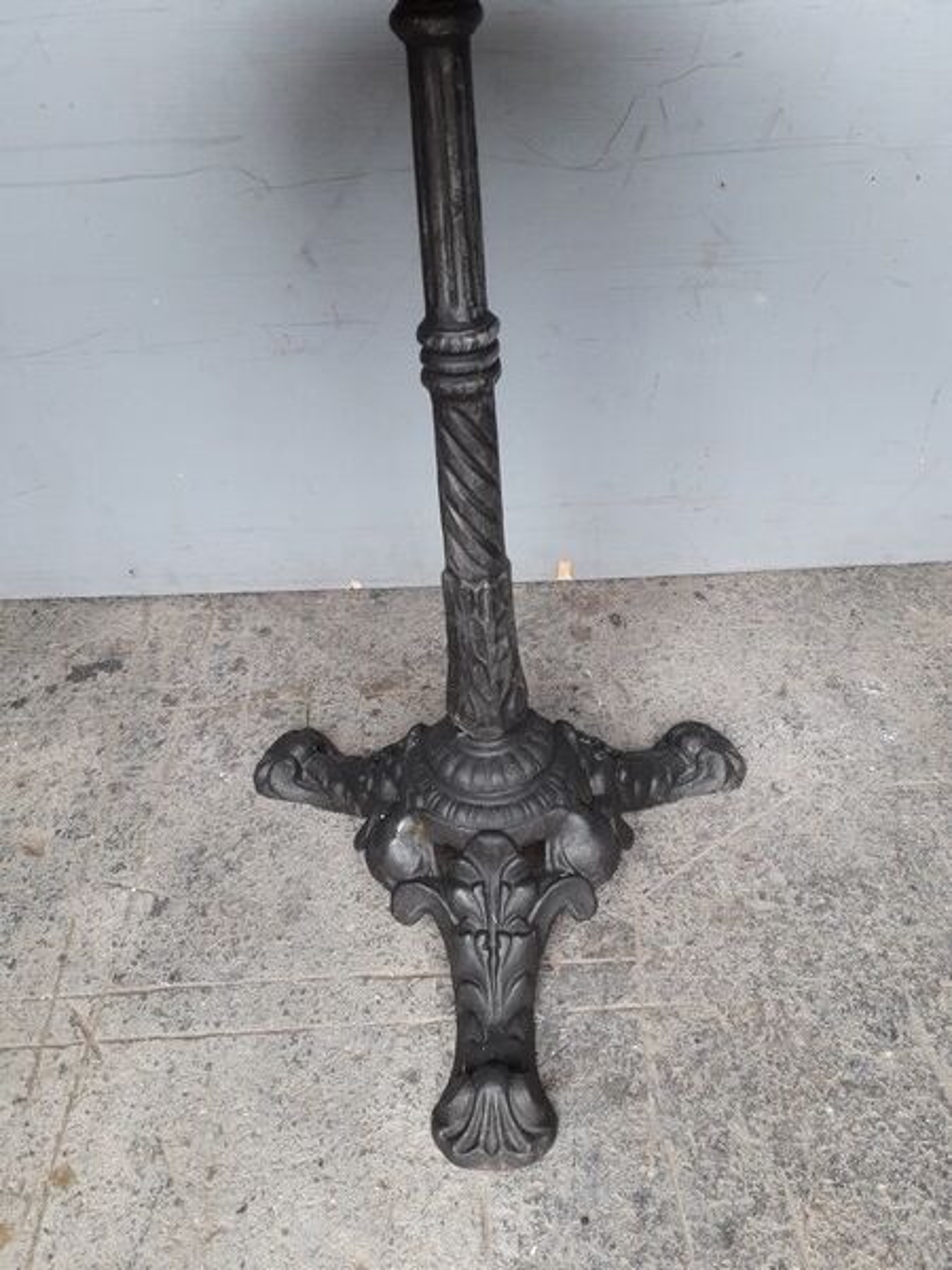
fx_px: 990
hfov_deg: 51.4
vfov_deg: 65.3
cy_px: 635
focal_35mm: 27
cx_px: 476
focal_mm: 3.6
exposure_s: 1/129
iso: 40
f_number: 1.9
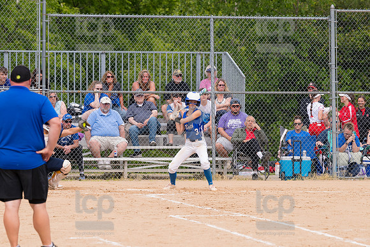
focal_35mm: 300
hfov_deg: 6.9
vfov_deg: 4.6
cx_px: 185
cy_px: 124
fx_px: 3081
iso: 320
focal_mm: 200
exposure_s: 1/1600
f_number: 5.6
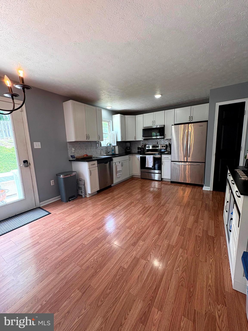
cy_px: 166
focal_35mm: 14
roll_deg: +1.7
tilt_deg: -8.1
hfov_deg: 85.7
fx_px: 134
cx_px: 124
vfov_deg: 102.1
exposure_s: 1/120
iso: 160
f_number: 2.2
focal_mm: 2.22
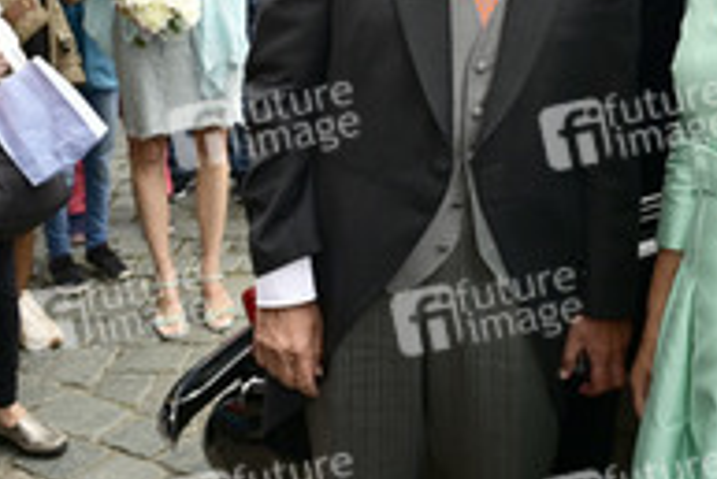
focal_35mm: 56
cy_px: 33
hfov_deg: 34.9
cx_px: 537
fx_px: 1116
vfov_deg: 23.5
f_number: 7.1
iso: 500
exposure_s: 1/200
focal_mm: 24
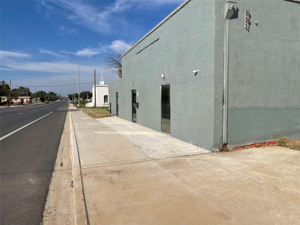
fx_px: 225
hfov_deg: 67.3
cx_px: 150
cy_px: 112
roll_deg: +0.1
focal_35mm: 26
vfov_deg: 53.1
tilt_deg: -3.5
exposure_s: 1/8403
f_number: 1.6
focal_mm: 4.2
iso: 32
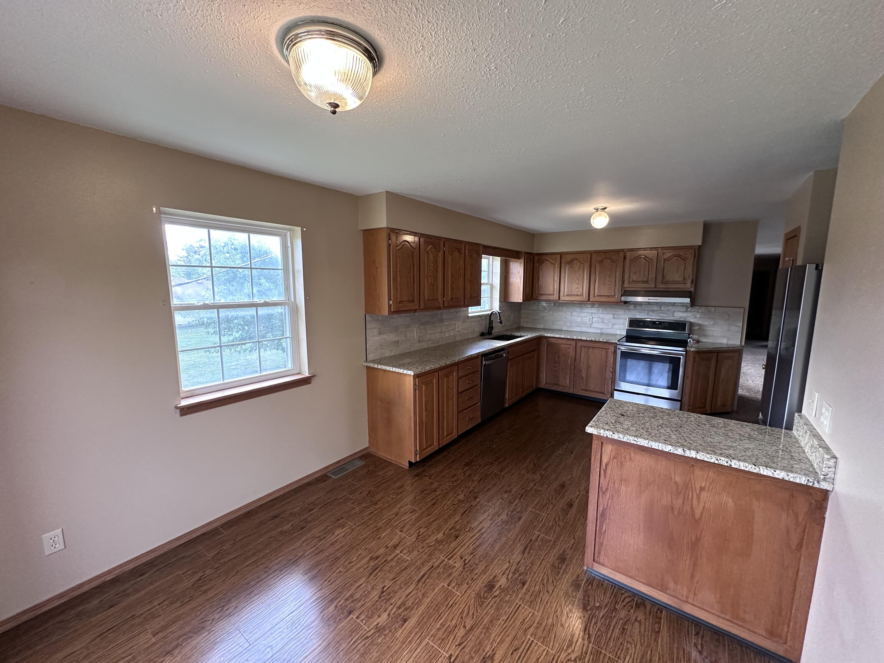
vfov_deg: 85.7
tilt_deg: -7.7
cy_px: 332
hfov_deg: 102.1
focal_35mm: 14
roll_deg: -0.7
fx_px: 358
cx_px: 442
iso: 320
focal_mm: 2.22
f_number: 2.2
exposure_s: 1/120
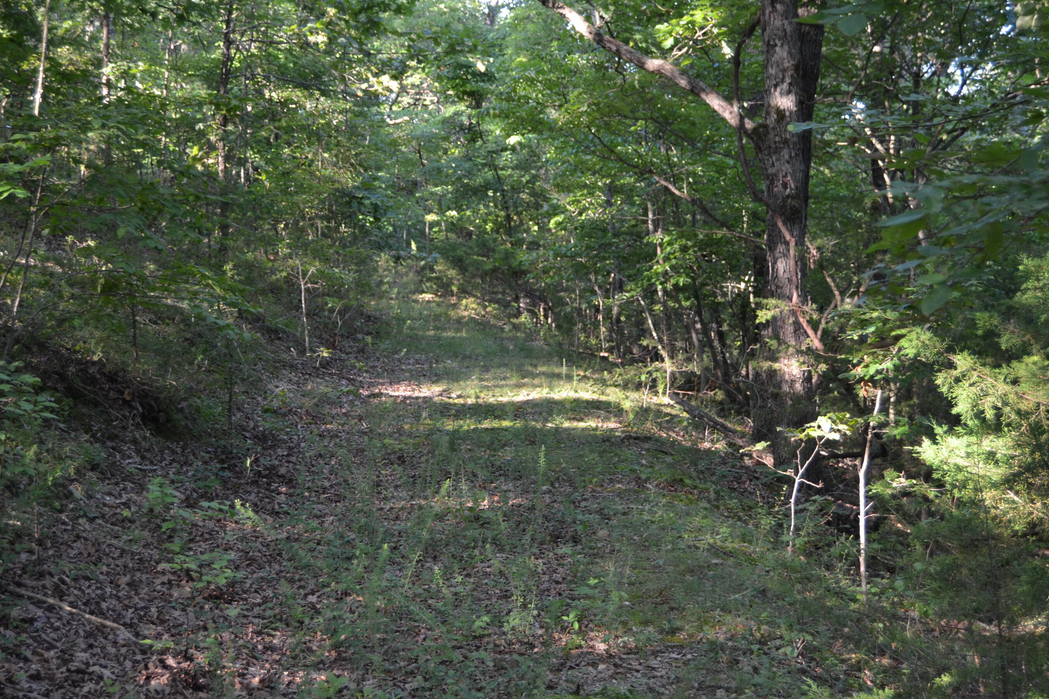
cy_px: 340
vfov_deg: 21.6
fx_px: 1836
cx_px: 516
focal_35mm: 63
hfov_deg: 31.9
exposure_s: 1/60
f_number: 4.8
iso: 400
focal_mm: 38
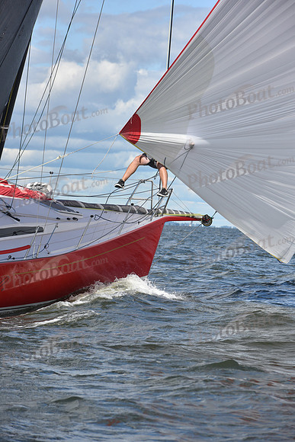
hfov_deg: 6.9
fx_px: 2457
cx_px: 148
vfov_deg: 10.3
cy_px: 221
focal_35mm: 200
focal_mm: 200
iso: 250
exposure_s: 1/640
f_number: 11
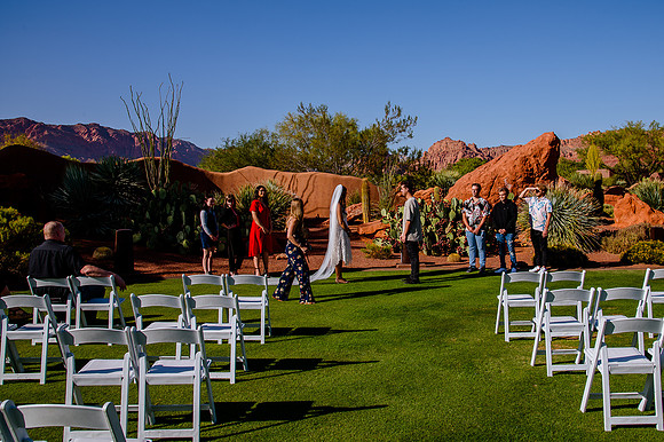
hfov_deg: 56.2
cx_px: 372
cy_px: 194
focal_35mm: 34
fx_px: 620
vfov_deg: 39.2
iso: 125
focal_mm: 30
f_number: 10
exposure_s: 1/250
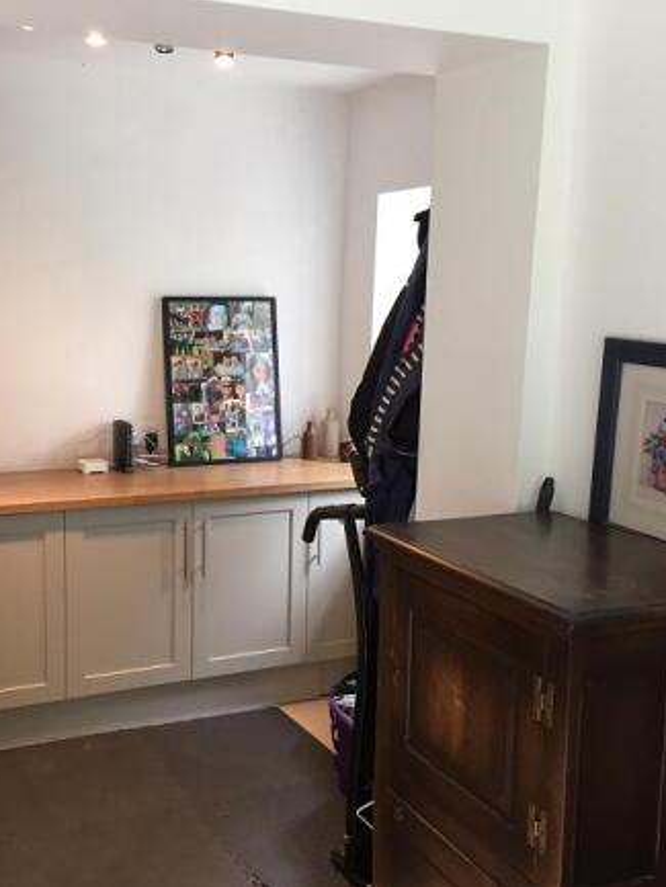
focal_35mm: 39
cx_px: 220
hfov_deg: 36.4
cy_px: 446
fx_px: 1000
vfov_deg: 47.9
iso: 100
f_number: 2.2
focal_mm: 4.15
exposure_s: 1/33
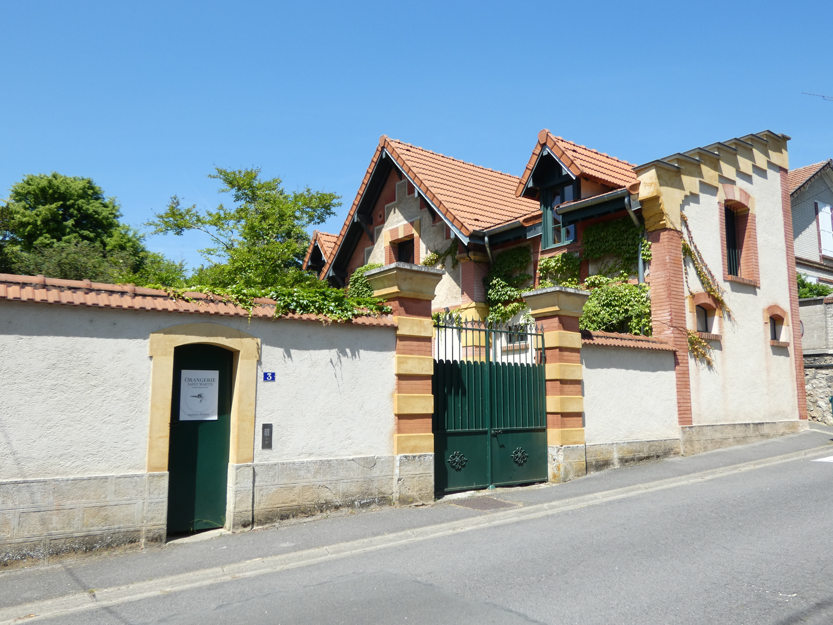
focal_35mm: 27
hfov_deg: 65.3
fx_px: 650
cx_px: 416
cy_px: 312
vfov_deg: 51.4
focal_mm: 4.8
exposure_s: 1/640
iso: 80
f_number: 3.2
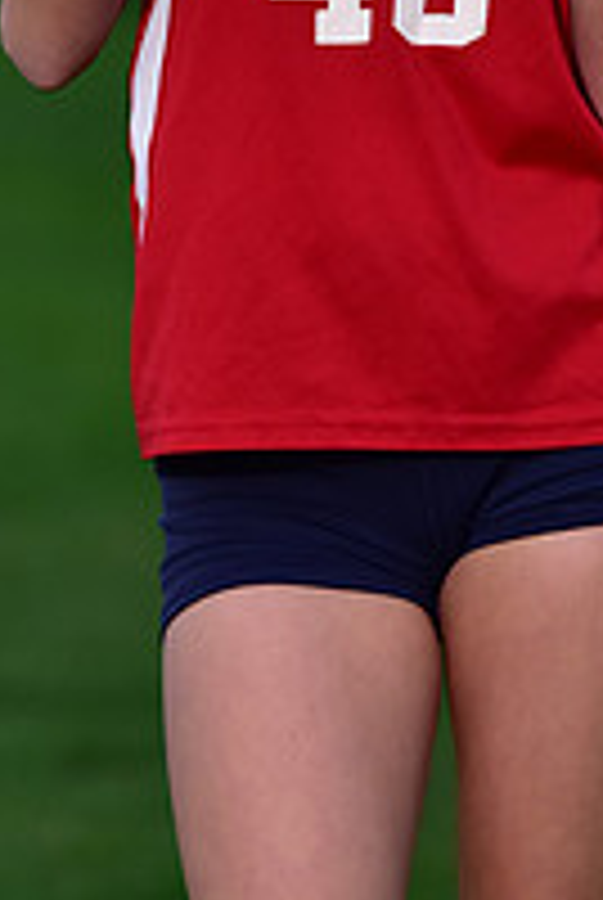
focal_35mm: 492
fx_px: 12318
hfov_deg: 2.8
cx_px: 394
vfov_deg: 4.2
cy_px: -346
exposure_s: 1/200
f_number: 4.5
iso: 640
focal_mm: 170
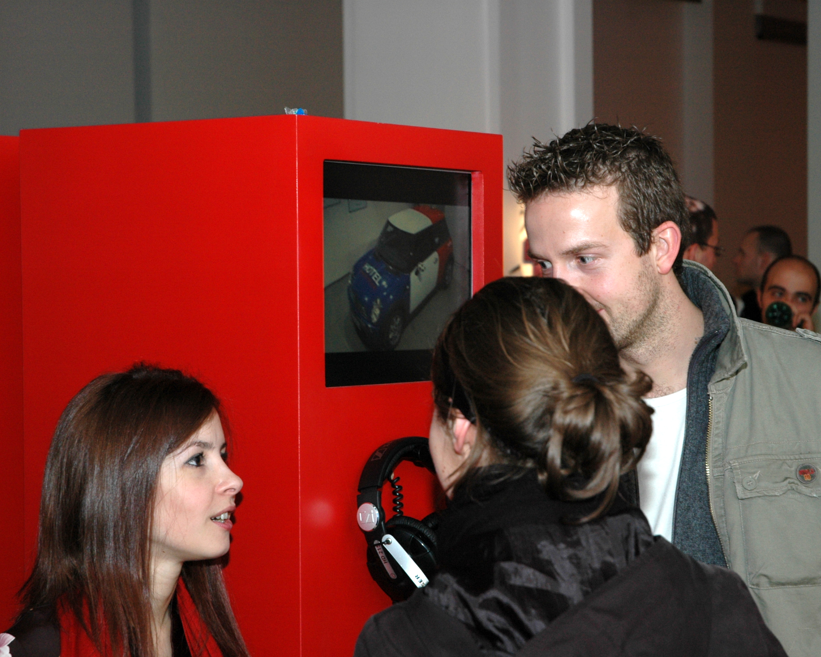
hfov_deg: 20.5
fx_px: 2273
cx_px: 486
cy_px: 329
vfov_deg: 16.4
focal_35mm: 94
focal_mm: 55
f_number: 5
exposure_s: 1/60
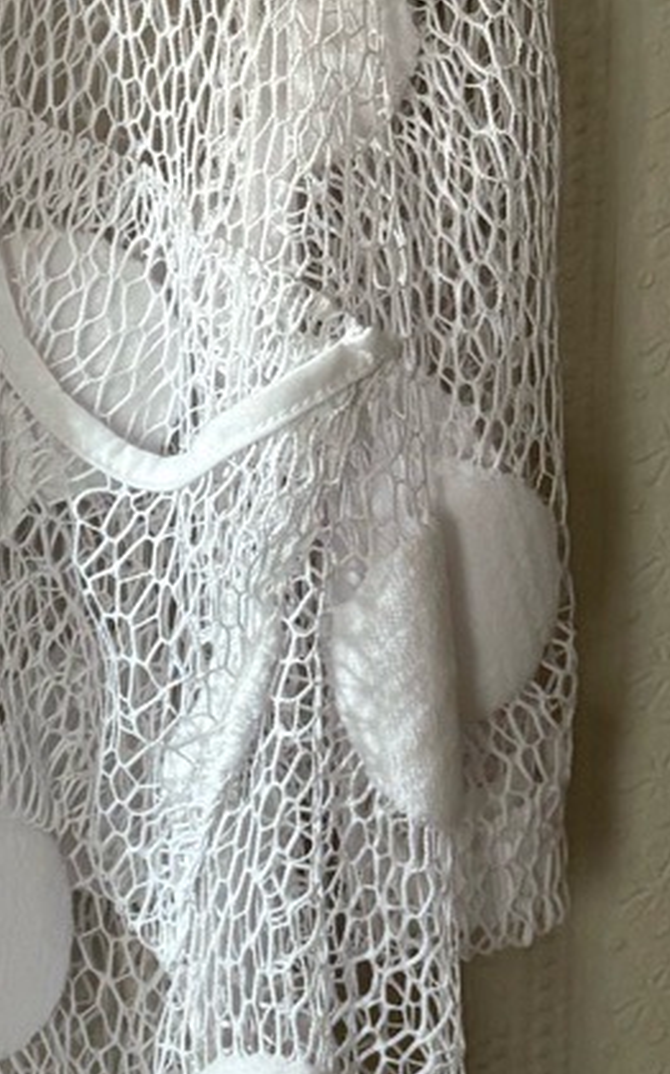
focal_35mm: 105
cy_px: 243
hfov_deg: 11.9
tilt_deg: -9.0
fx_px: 3072
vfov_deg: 19.7
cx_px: -353
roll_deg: +0.6
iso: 250
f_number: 1.6
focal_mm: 5.96
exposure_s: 1/60
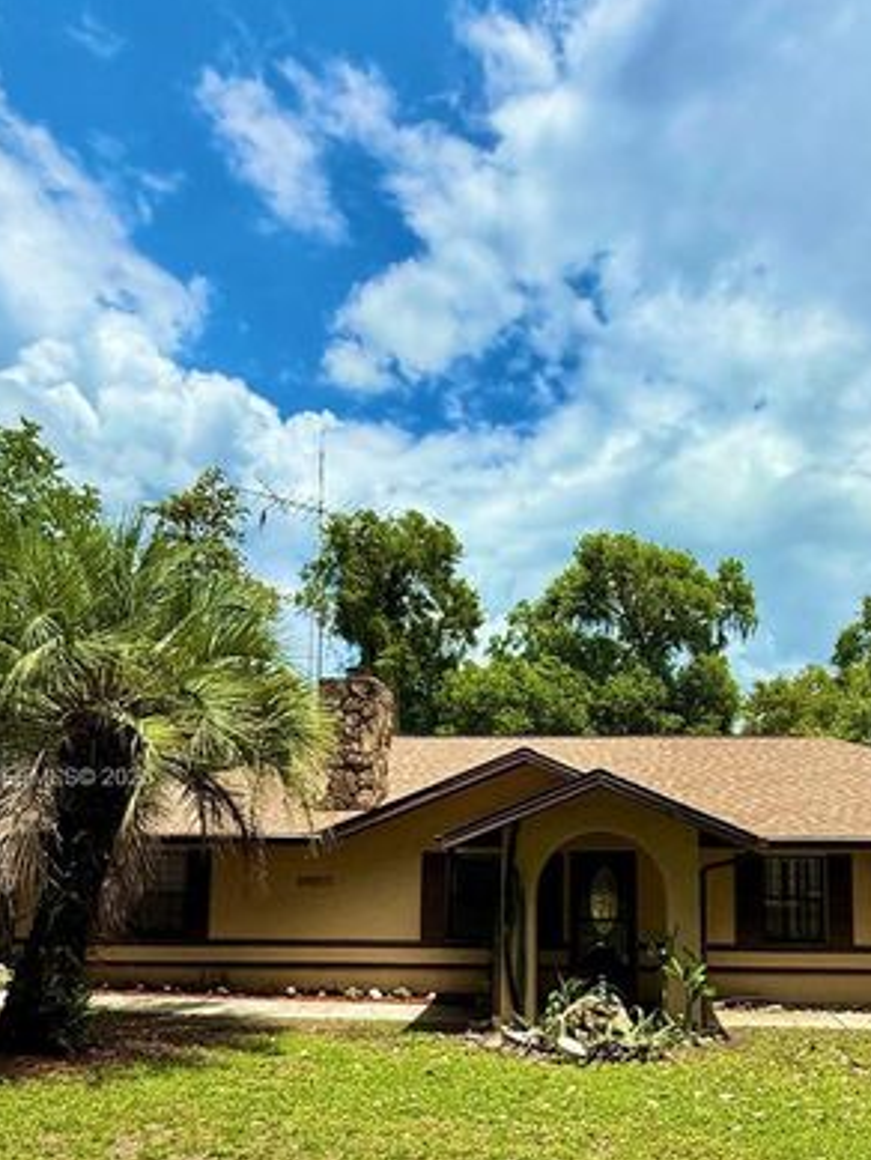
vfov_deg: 69.4
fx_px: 805
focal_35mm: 24
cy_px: 780
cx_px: 594
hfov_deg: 55.4
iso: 50
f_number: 2.2
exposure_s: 1/3663
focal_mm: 2.22
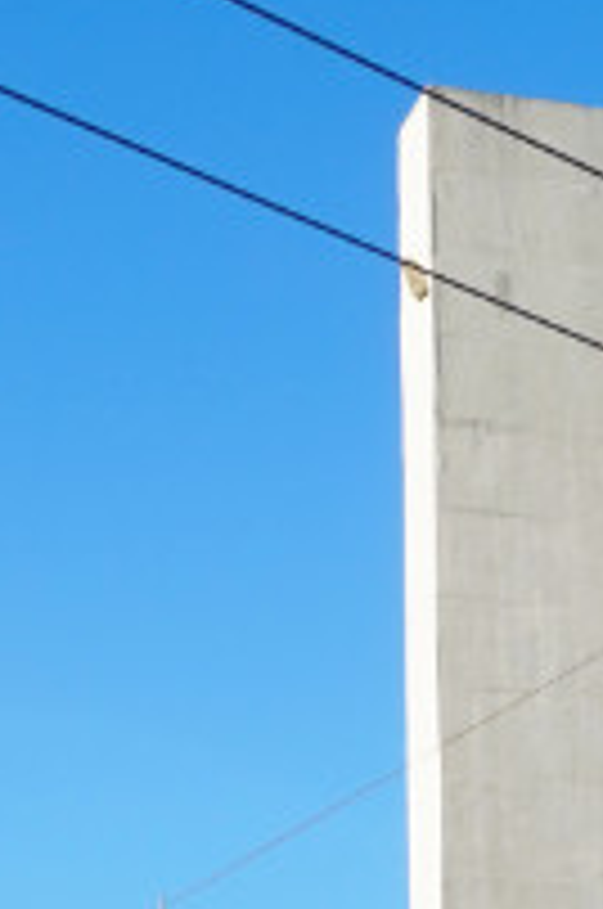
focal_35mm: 125
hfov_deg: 10.9
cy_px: 1177
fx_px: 3151
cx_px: 140
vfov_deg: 15.6
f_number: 13
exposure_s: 1/80
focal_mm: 21
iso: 100
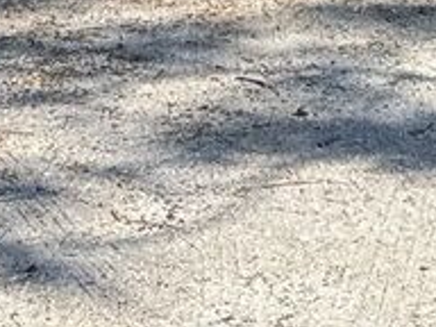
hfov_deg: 10.9
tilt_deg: +0.4
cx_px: 370
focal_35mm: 180
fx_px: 2267
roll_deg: -0.9
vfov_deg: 7.0
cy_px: -804
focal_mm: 6.76
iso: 80
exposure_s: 1/2445
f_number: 1.78
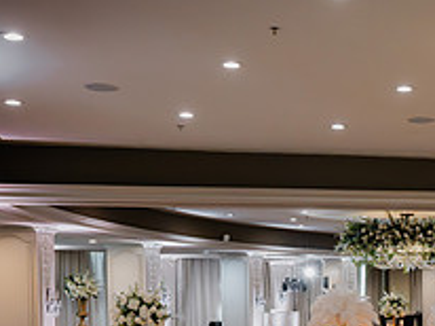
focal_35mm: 65
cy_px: 338
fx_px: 816
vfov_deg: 21.6
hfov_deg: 28.7
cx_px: 389
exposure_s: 1/30
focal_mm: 24
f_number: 6.3
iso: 5000
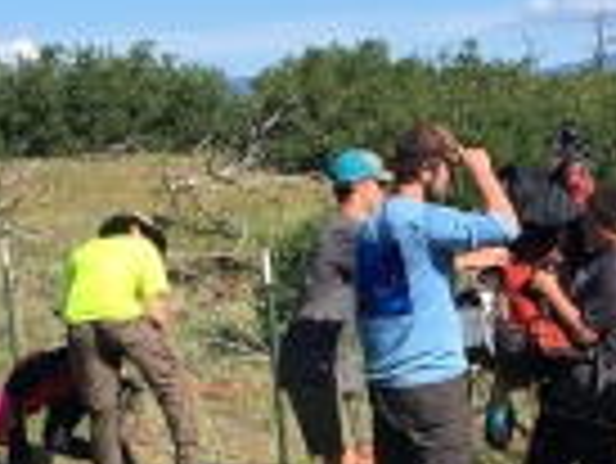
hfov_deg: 14.5
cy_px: 419
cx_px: 486
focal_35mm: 135
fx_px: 2404
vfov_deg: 10.9
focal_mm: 4.15
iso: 25
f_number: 2.2
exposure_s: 1/1399
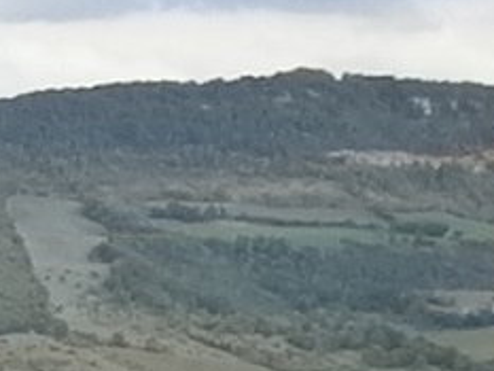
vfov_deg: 6.3
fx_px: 3313
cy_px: 641
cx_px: -1039
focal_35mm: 232
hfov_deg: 7.4
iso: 80
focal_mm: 6.4
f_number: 8.7
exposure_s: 1/50
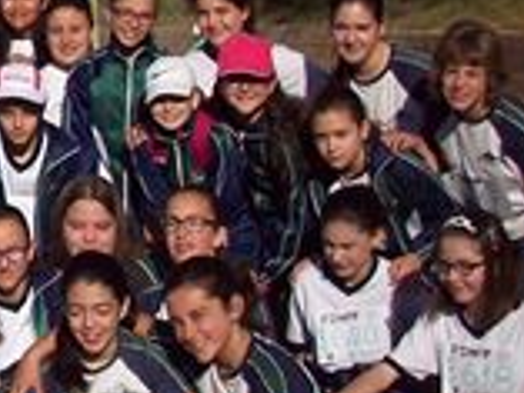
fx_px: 2288
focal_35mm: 151
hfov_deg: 12.1
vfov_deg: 9.8
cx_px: -390
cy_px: 70
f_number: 5.6
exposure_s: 1/694
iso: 80
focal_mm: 6.2
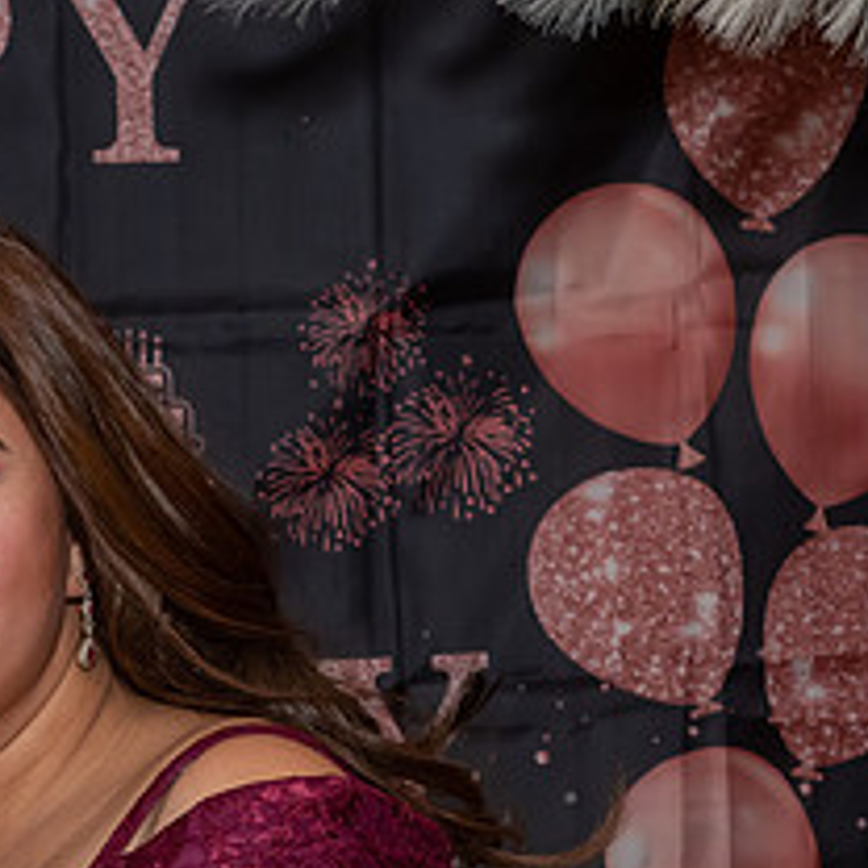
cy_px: 774
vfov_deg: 9.8
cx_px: -148
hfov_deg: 9.7
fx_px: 5050
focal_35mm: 178
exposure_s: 1/250
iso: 640
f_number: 9
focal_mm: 40
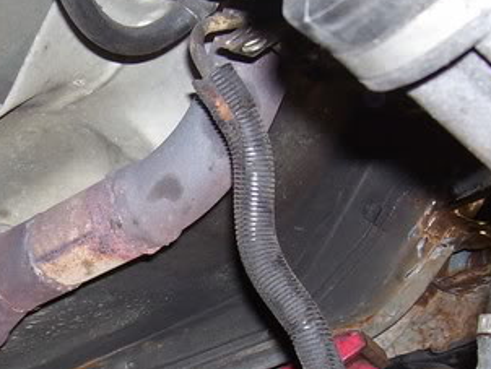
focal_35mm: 90
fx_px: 1278
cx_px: 60
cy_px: 270
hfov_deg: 21.3
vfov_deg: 16.4
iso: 80
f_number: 2.7
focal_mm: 5.6
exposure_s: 1/60
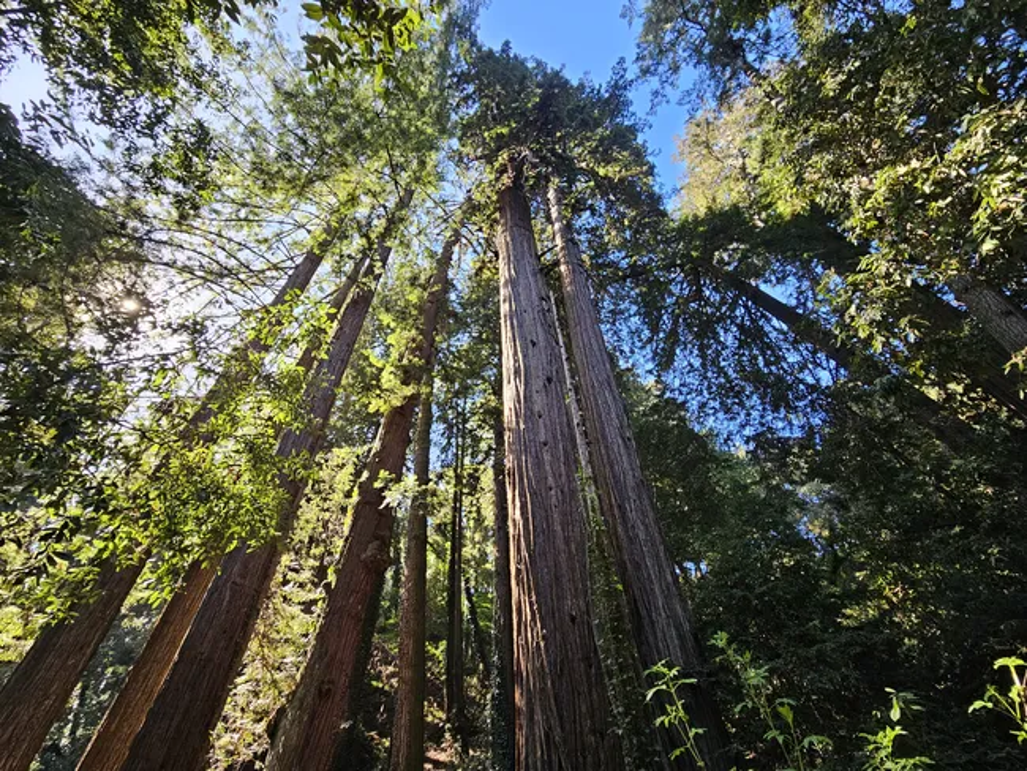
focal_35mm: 13
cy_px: 386
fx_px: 386
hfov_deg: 106.2
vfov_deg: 90.0
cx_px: 514
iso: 64
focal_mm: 2.2
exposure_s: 1/120
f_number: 2.2
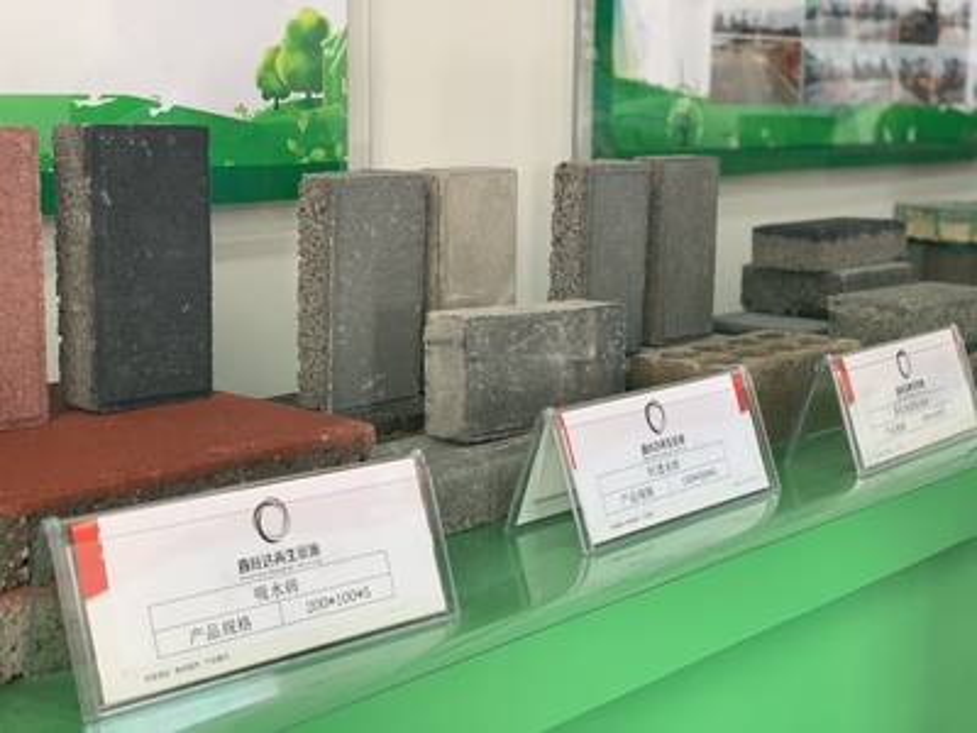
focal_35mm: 52
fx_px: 1468
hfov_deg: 36.8
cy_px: 366
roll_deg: -1.1
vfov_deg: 28.0
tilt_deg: -9.9
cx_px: 488
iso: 125
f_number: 2.4
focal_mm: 6
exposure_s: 1/104
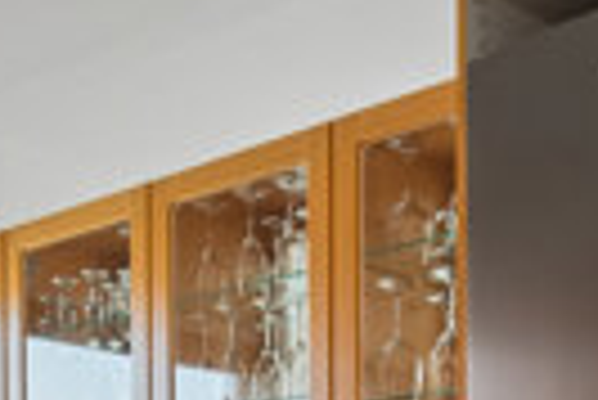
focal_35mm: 84
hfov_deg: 24.1
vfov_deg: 14.4
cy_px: 717
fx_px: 1397
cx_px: 364
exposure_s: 1/13
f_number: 10
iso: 250
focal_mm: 14
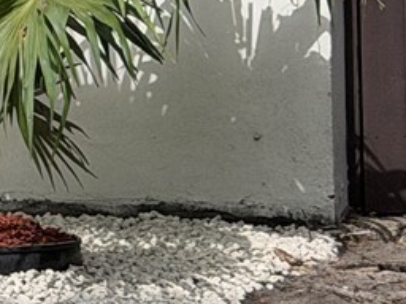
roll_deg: +2.1
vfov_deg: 4.9
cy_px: -136
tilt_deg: -1.5
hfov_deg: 6.1
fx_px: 3519
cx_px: -815
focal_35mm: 300
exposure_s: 1/9901
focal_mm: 6.76
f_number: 1.78
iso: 80
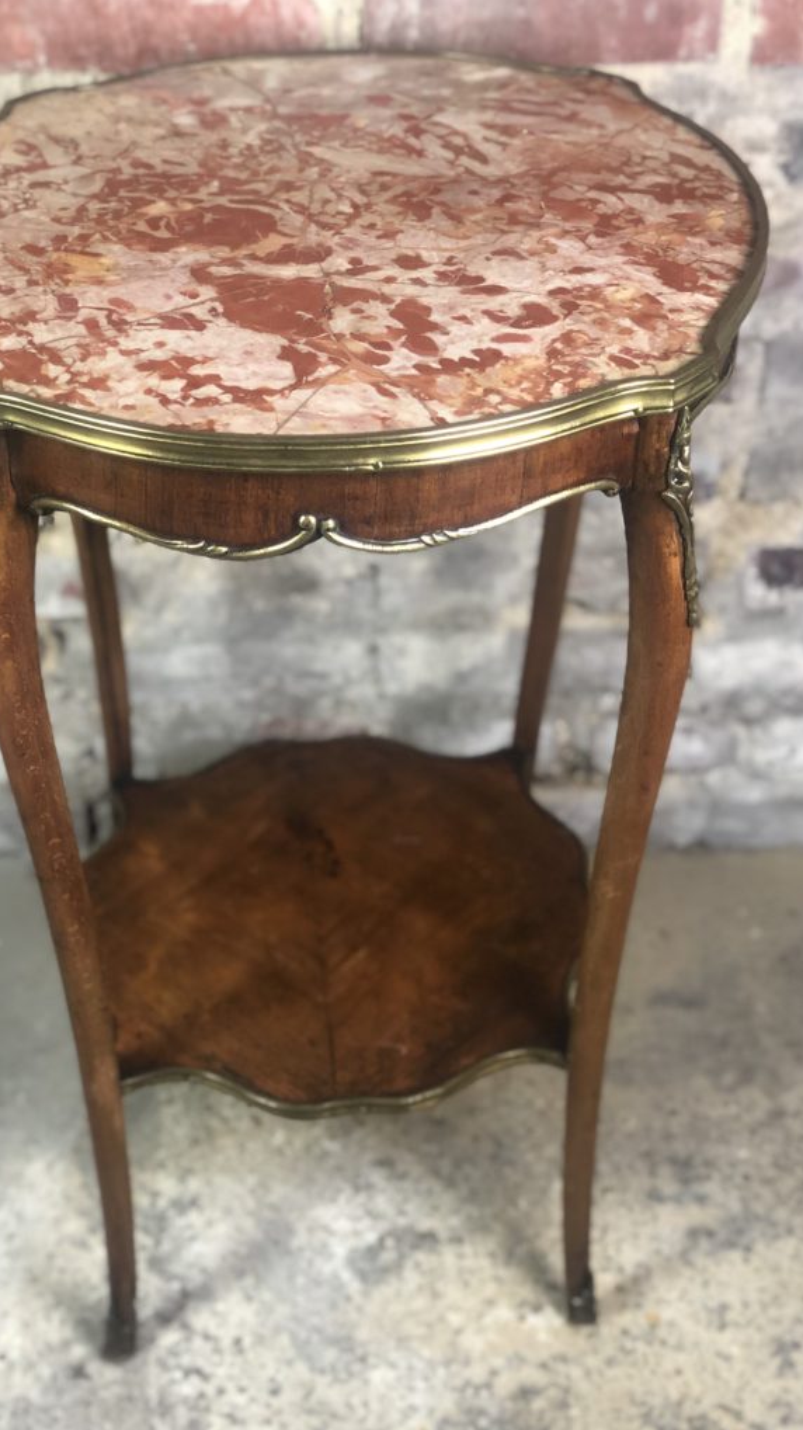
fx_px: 2159
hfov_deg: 21.0
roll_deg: +1.8
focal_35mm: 57
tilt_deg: -38.5
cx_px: 326
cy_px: 714
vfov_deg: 36.6
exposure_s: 1/33
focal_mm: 6
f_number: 2.4
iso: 100
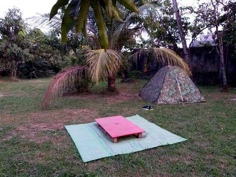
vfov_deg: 48.1
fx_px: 198
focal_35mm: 29
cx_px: 123
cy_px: 96
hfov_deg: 61.7
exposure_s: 1/33
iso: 160
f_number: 1.7
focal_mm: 3.93
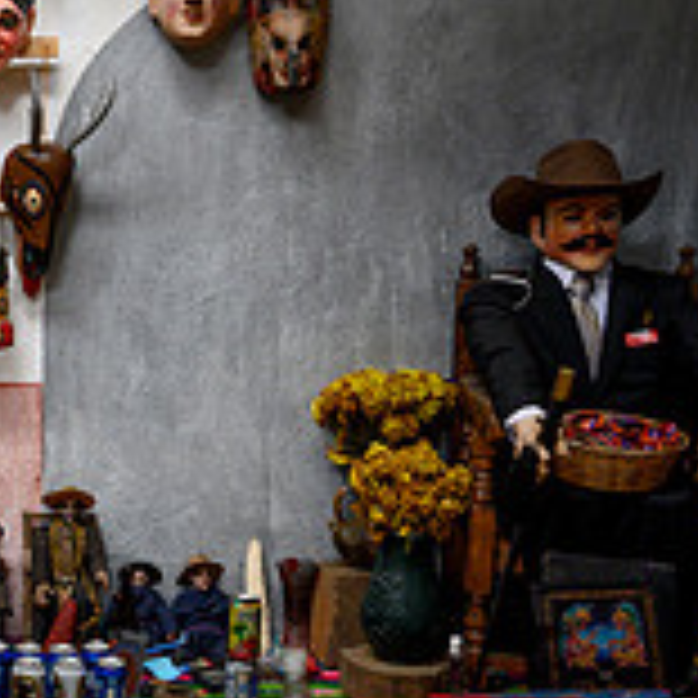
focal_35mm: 65
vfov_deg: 26.5
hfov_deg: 23.9
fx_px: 1483
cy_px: 399
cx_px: -162
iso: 320
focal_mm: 20.5
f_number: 4
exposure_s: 1/80
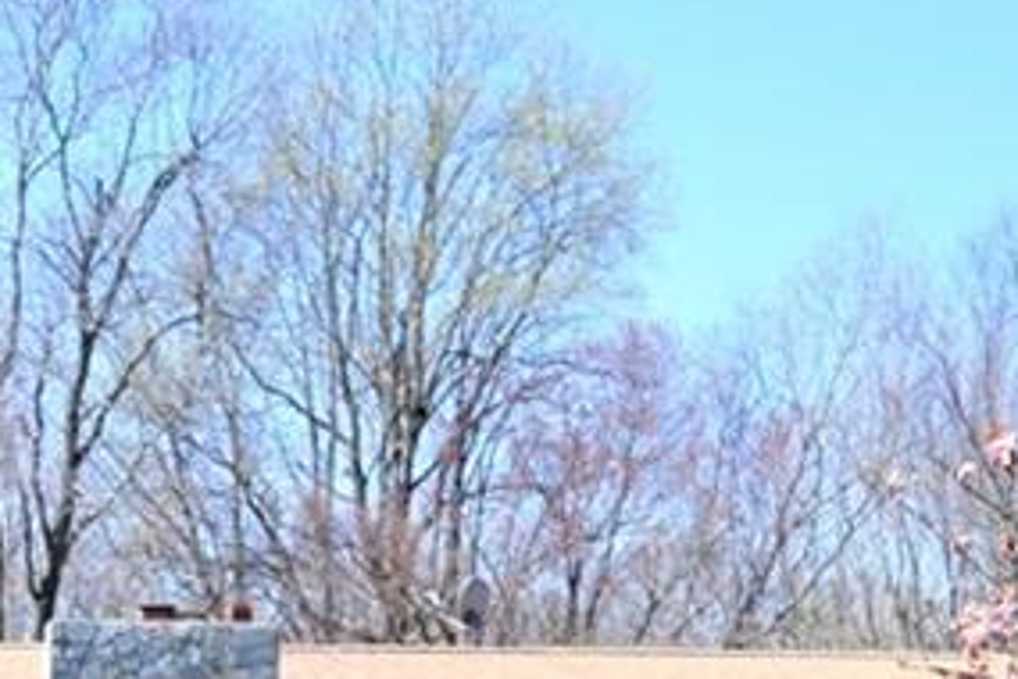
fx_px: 2743
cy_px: 1165
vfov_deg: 13.0
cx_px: 314
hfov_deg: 20.9
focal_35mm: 97
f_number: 3.5
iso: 100
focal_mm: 18
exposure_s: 1/800
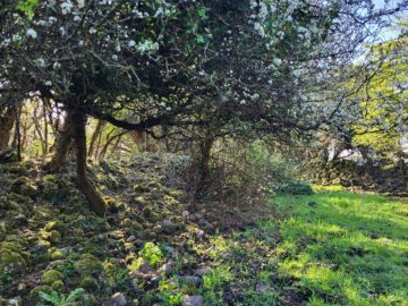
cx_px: 199
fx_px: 318
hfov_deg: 65.3
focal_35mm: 27
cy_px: 157
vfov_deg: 51.3
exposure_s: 1/106
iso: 40
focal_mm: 5.4
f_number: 1.8
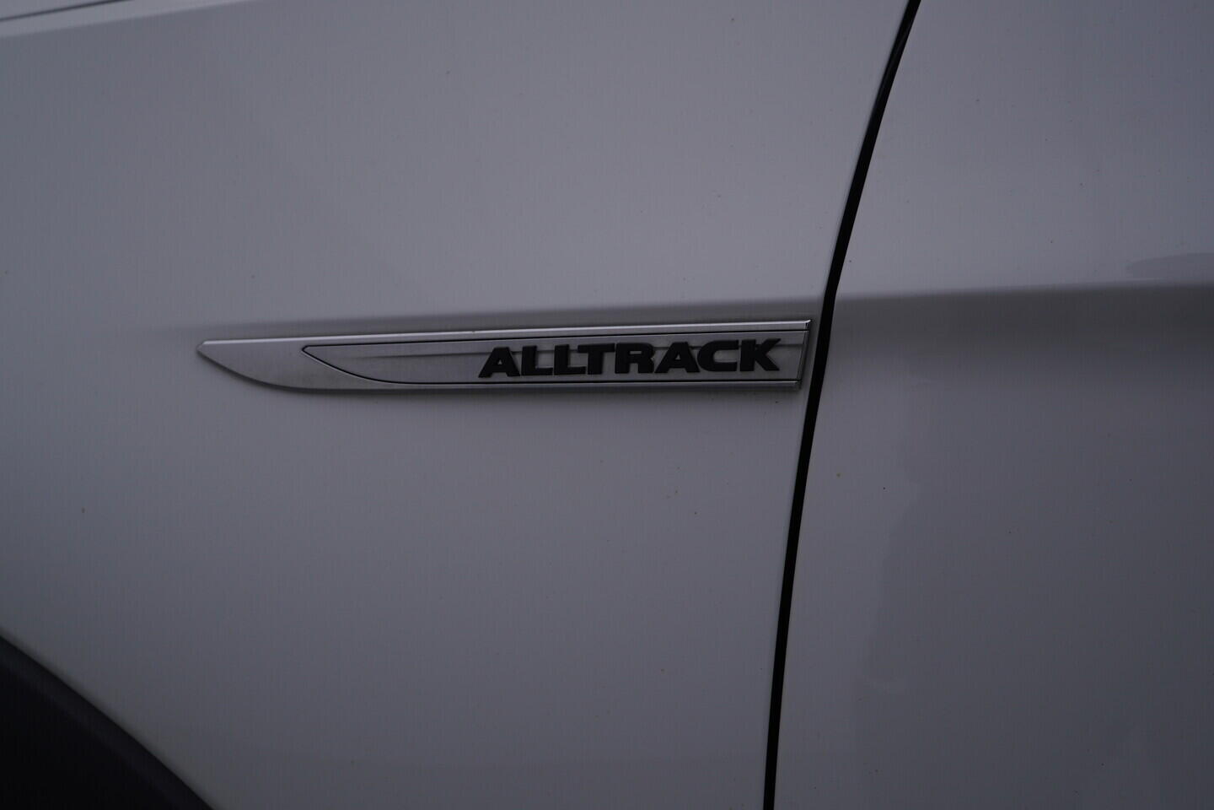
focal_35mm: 36
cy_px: 405
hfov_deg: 53.1
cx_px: 607
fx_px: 1214
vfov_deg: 36.9
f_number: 5.6
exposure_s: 1/160
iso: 125
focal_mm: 24
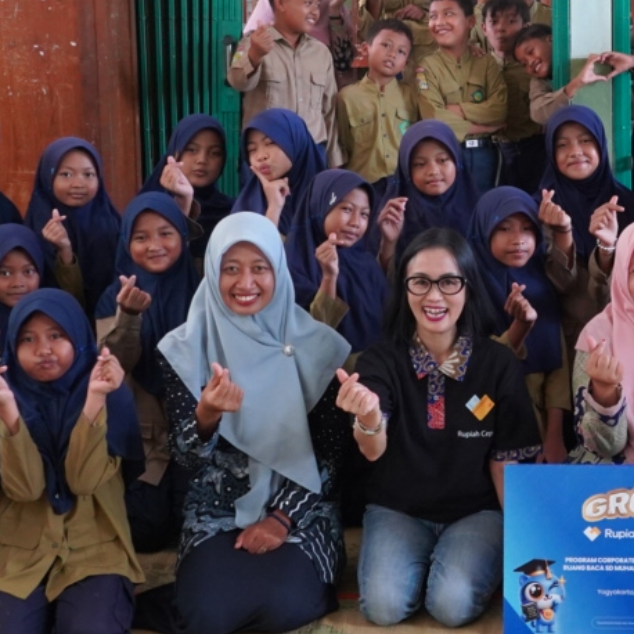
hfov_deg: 20.1
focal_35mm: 84
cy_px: 194
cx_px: 615
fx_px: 1741
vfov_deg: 20.5
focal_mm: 28
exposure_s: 1/160
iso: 2000
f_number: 4
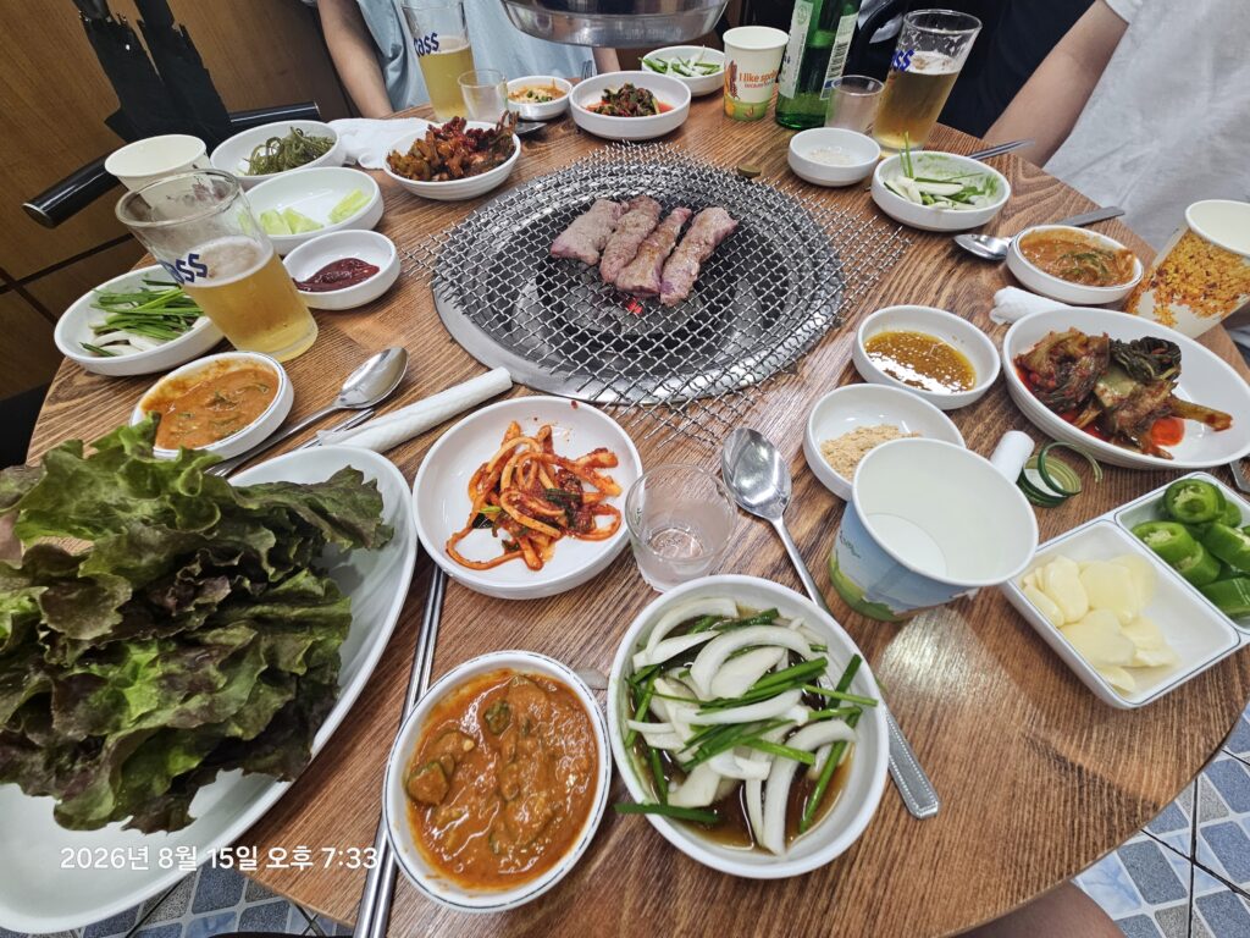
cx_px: 625
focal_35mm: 13
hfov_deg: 106.2
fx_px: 469
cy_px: 469
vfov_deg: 89.9
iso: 100
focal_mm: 2.2
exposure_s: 1/60
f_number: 2.2
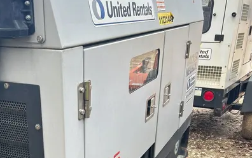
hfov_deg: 39.2
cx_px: 90
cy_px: 167
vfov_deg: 24.0
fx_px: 350
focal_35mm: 51
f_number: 1.5
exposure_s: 1/121
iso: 40
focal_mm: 5.7
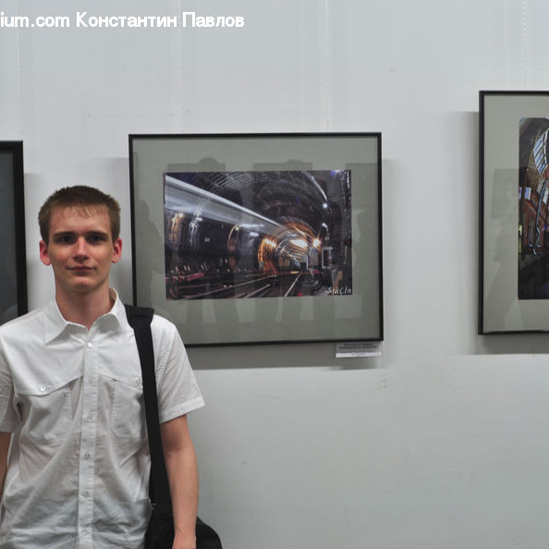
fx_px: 969
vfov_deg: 31.6
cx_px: 251
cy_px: 274
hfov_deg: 31.6
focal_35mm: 54
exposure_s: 1/13
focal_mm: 28
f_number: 6.3
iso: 200
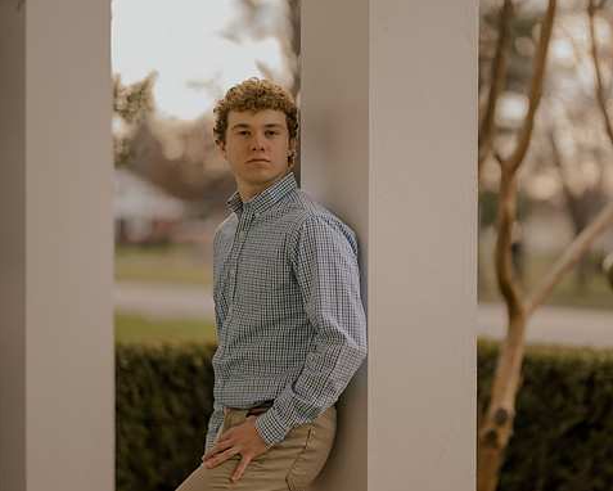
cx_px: 370
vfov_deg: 15.9
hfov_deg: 19.7
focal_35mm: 97
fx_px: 1761
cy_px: 245
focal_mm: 85
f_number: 1.4
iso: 100
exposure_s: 1/500
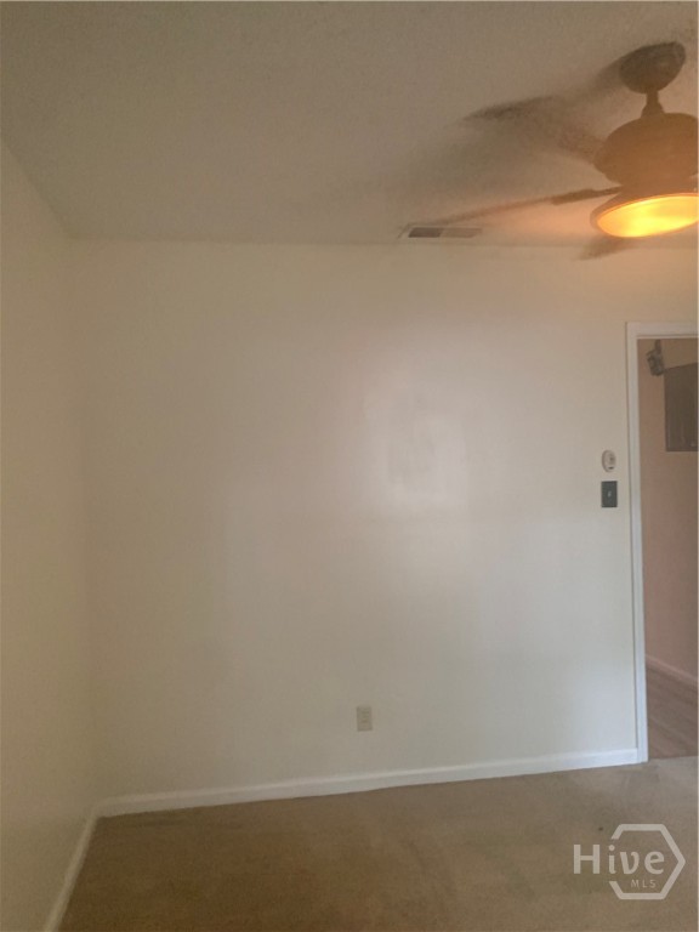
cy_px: 466
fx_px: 700
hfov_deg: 53.1
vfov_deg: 67.3
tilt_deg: +2.9
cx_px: 350
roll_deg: +2.2
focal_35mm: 26
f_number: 1.8
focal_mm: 4.25
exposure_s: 1/40
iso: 400
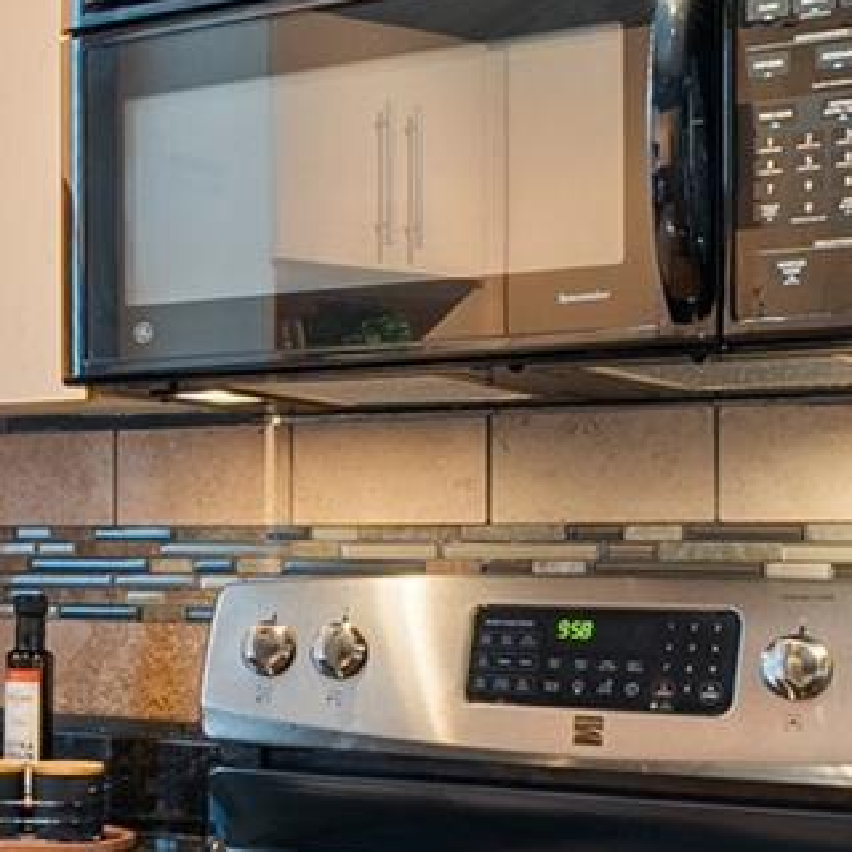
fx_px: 2423
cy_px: 568
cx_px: -511
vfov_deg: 19.9
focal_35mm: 87
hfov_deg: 17.5
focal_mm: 16
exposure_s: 3.2
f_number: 10
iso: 250
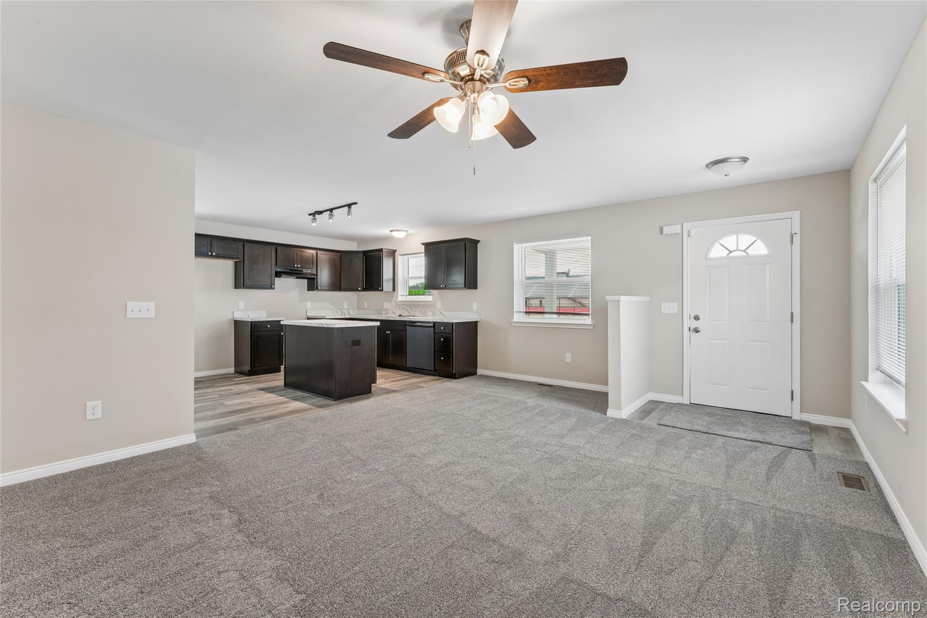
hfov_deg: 98.2
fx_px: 402
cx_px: 464
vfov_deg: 75.1
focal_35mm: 16
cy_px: 309
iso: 400
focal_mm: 15.6
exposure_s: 1/5
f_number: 13
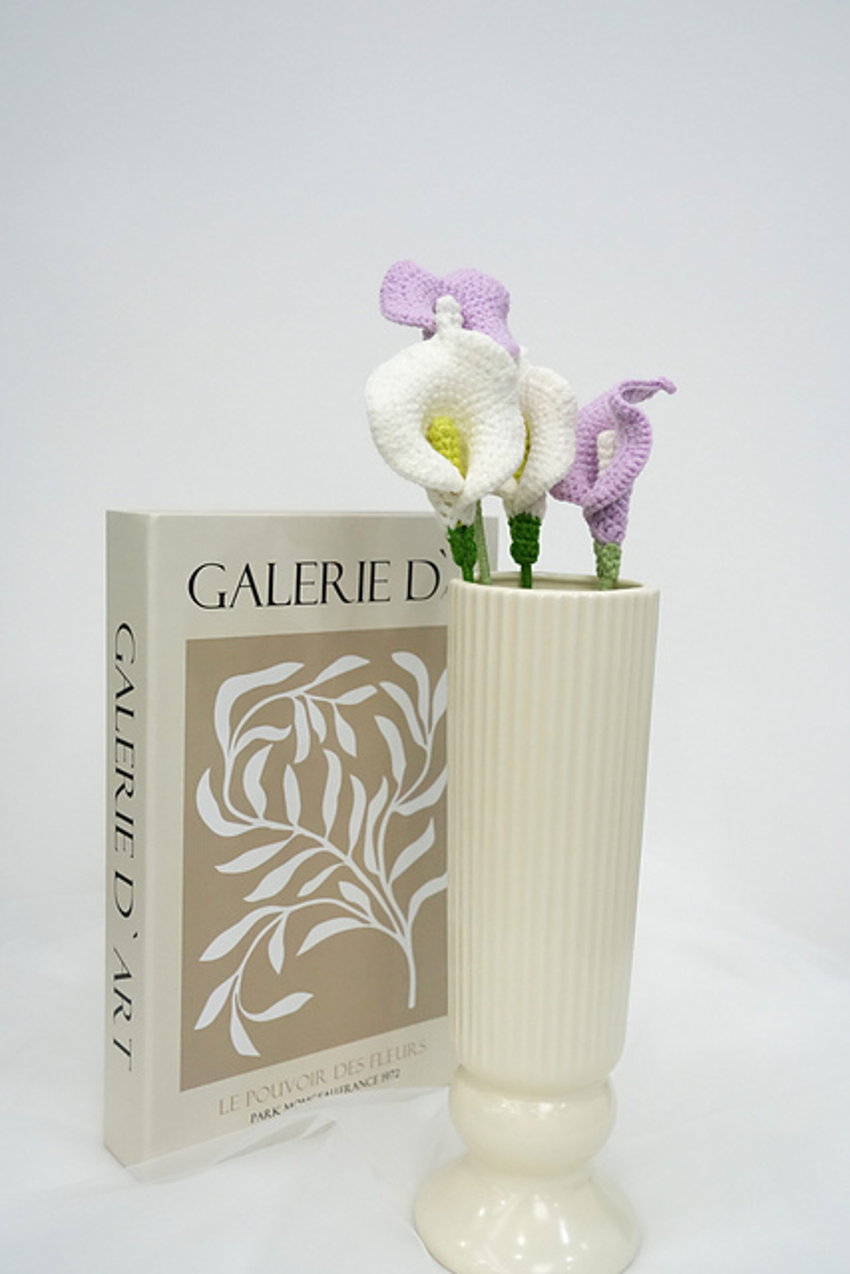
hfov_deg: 36.0
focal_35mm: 37
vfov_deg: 51.9
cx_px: 425
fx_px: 1310
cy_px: 637
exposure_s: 1/200
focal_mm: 37
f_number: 6.3
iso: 4000
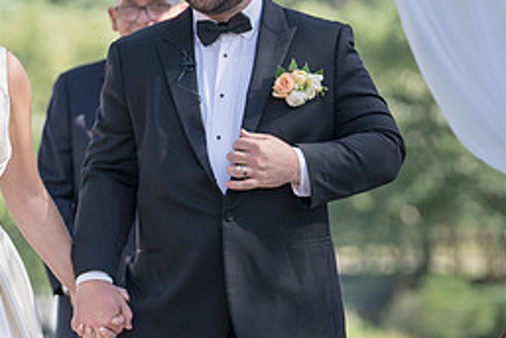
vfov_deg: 3.3
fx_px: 5826
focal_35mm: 414
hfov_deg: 5.0
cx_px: 124
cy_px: 118
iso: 100
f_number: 4
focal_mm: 158
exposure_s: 1/500
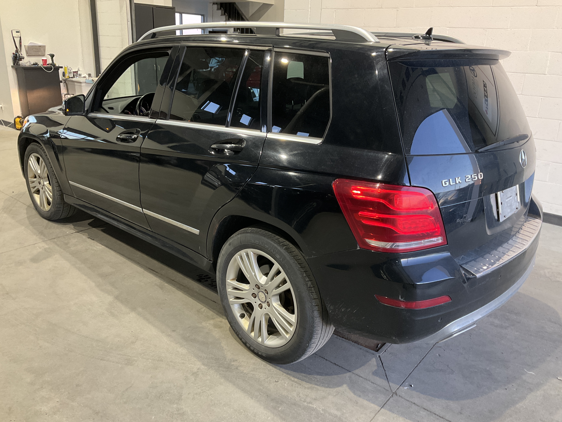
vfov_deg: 48.2
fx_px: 471
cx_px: 281
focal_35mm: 29
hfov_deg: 61.7
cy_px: 211
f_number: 1.8
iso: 160
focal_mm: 3
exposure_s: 1/60
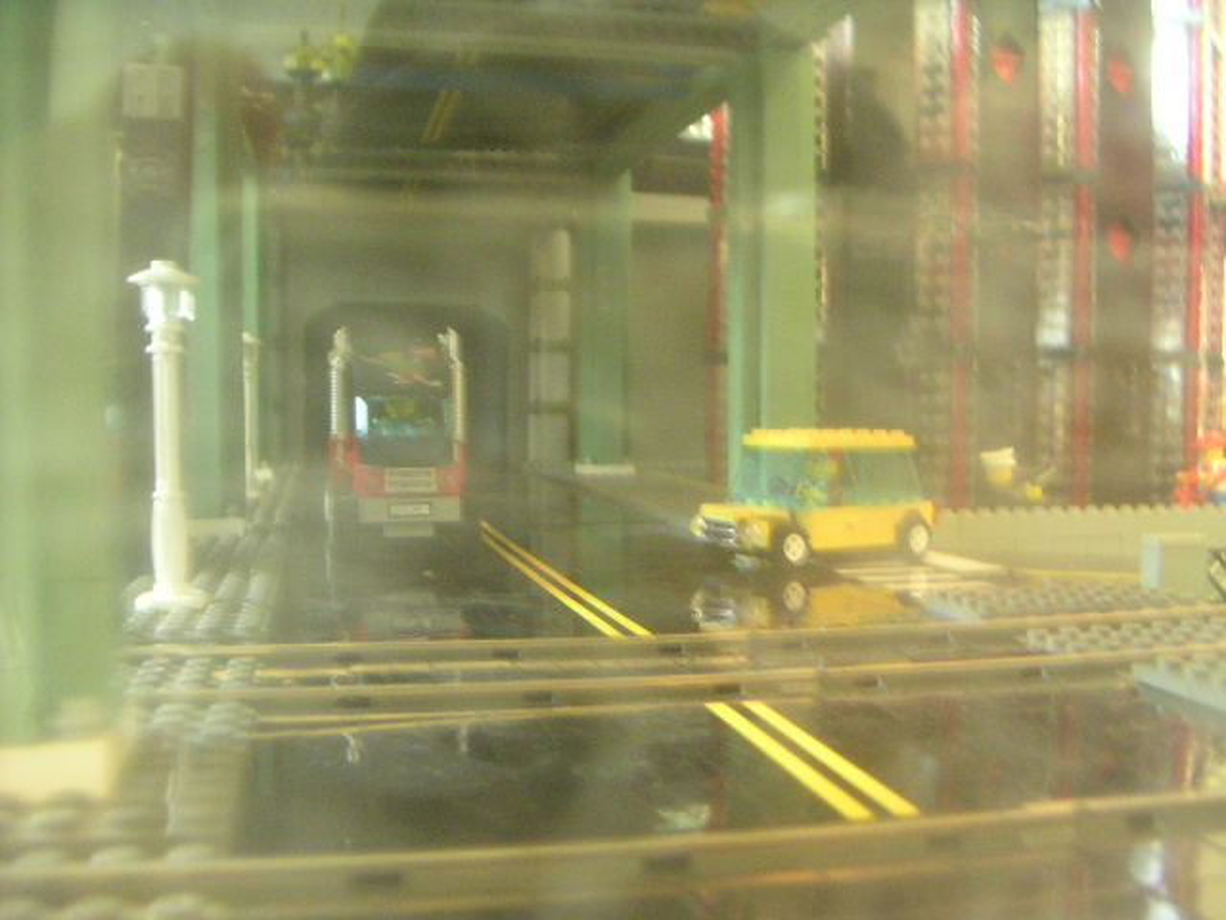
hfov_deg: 50.1
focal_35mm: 37
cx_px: 613
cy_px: 460
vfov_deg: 38.7
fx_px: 1310
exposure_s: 1/8
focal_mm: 4.8
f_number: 2.8
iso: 400
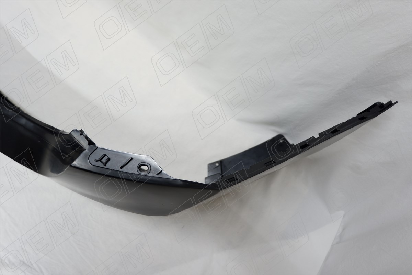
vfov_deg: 53.1
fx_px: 275
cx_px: 206
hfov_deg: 73.7
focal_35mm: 24
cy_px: 138
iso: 250
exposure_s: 1/34
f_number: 3.5
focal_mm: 16
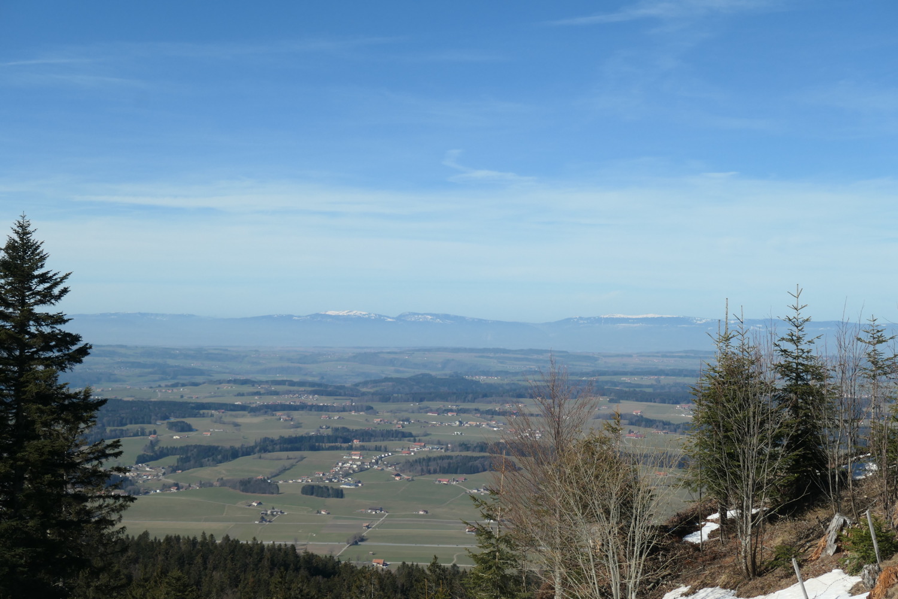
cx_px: 449
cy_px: 300
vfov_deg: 26.5
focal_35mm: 51
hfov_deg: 38.9
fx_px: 1272
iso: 200
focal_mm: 18.7
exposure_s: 1/1000
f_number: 6.3
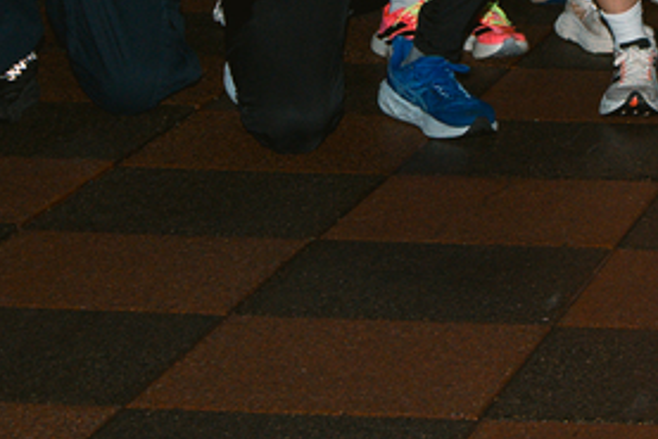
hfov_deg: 10.3
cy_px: -667
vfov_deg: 6.9
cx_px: 1200
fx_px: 3420
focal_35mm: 187
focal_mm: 24
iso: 400
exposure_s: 1/250
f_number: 5.6
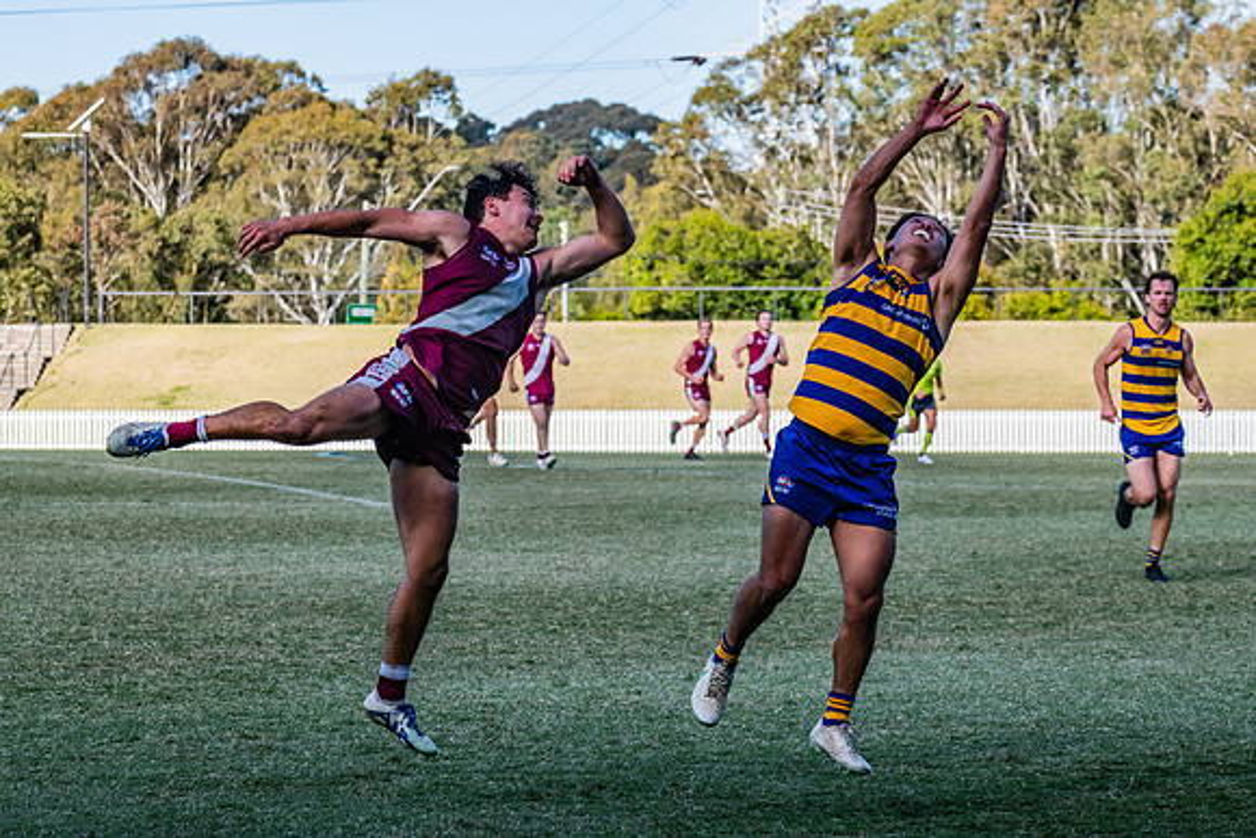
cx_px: 628
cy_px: 419
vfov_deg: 8.1
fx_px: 5932
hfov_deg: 12.1
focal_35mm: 170
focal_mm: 170
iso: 800
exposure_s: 1/640
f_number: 13
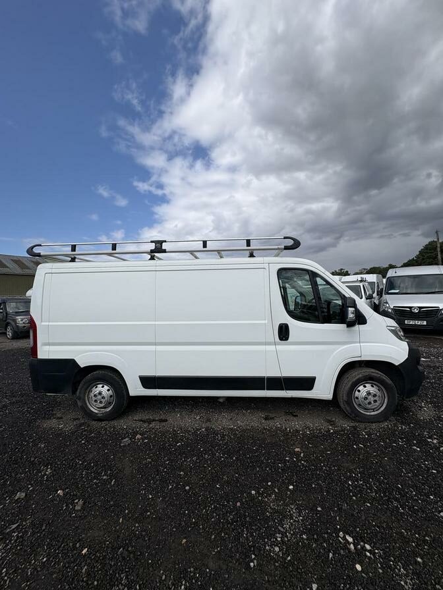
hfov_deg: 85.7
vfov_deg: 102.1
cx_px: 222
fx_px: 239
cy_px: 295
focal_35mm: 14
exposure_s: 1/3717
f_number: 2.2
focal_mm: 2.22
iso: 50
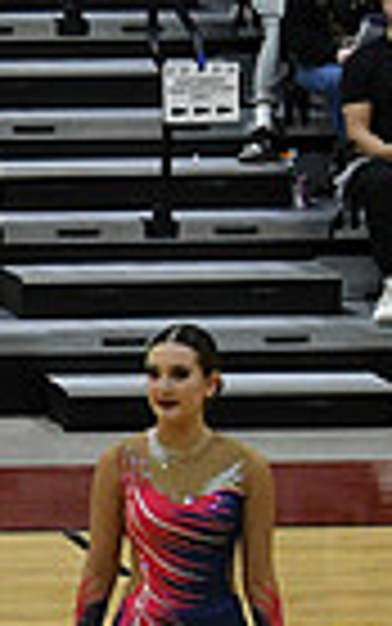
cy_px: 583
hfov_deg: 2.9
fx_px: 7616
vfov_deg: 4.7
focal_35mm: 446
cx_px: -730
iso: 4000
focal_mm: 70
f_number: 4
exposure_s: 1/500
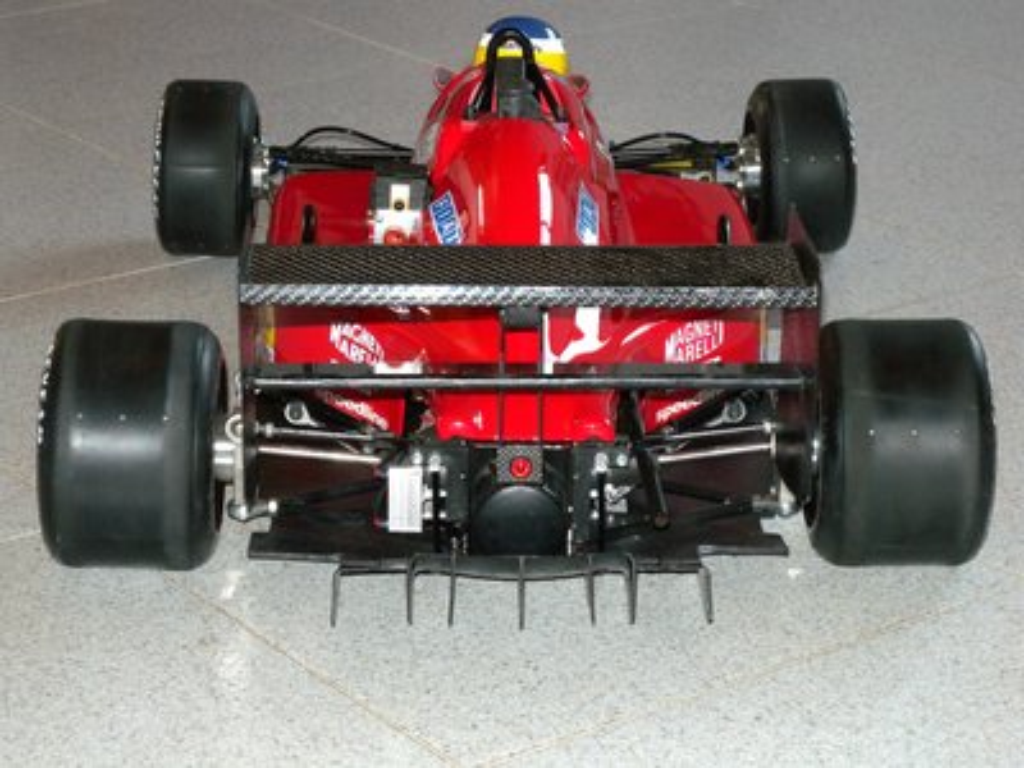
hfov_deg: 19.1
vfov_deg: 14.4
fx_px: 3047
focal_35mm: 103
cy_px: 384
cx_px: 512
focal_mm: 22.1
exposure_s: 1/60
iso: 389
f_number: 5.6
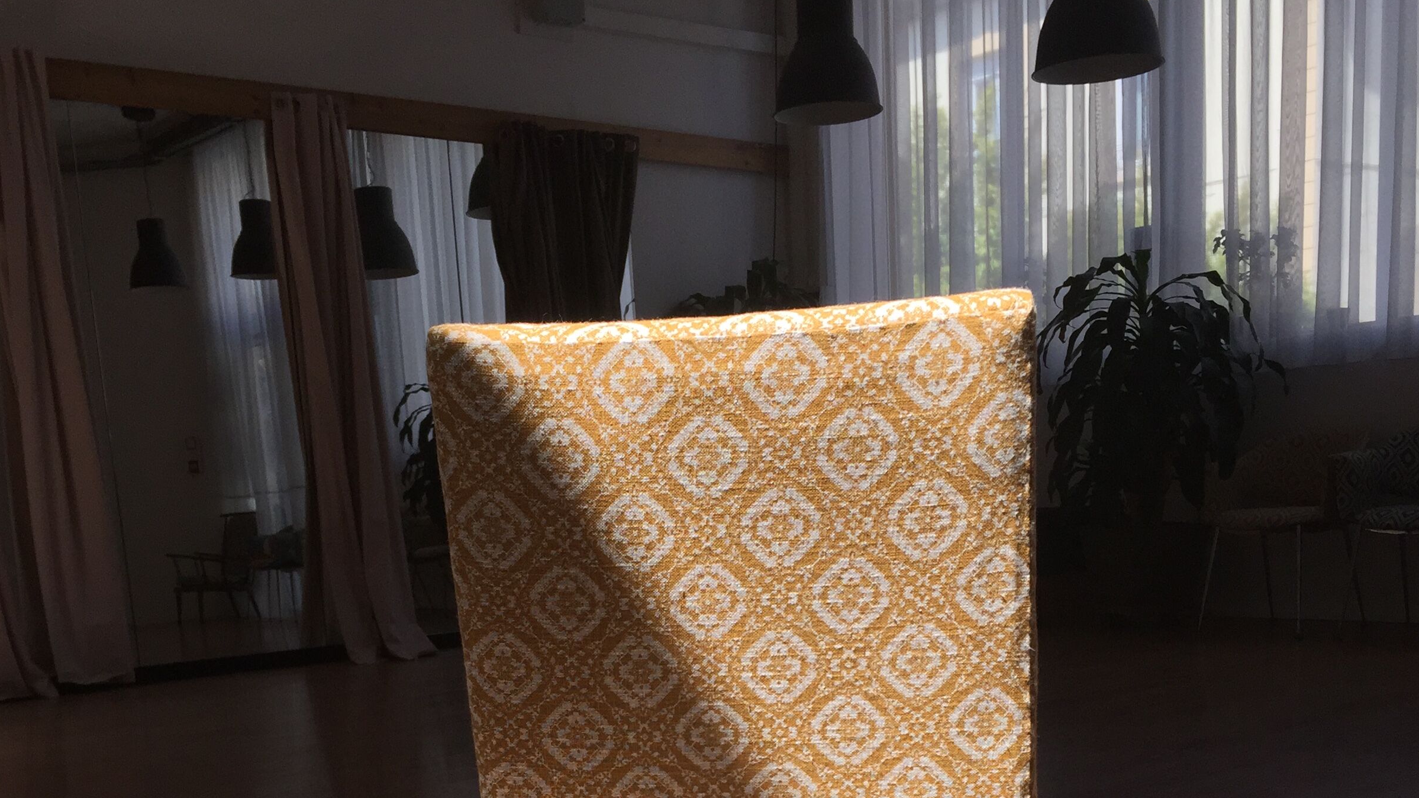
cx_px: 703
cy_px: 820
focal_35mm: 43
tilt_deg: -8.5
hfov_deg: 47.4
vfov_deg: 26.1
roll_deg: +2.8
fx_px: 1618
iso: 32
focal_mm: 4.15
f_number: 2.2
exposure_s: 1/706
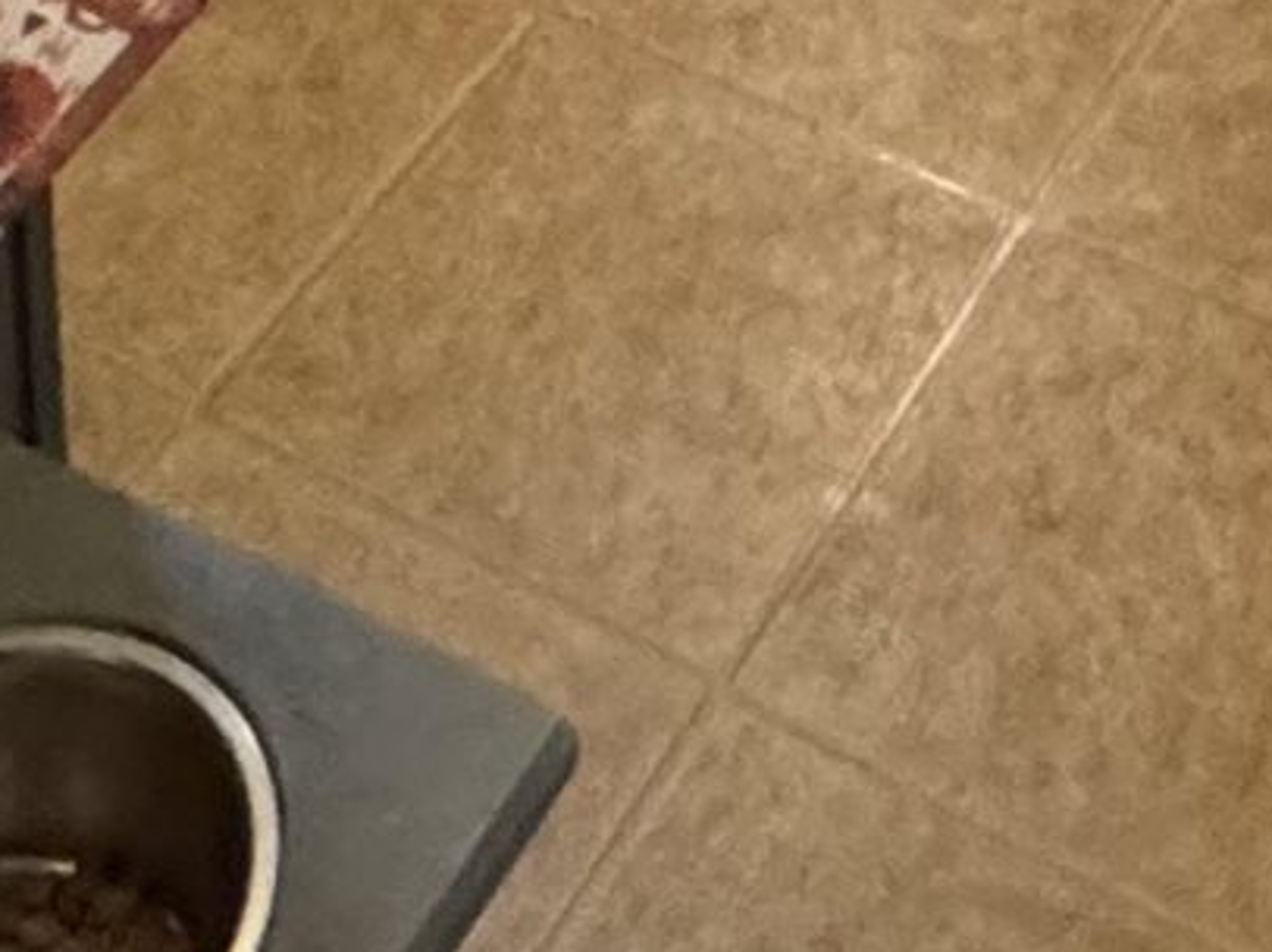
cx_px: 890
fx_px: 3893
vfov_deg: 9.4
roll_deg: +0.6
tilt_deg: -9.6
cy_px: -2270
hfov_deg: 18.5
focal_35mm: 106
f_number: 2.2
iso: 640
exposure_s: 1/60
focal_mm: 2.22
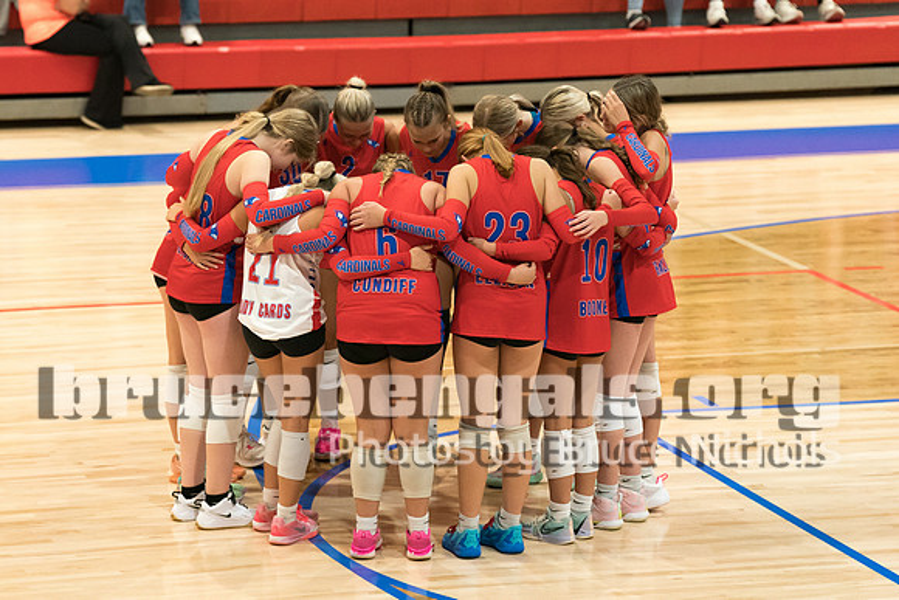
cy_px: 246
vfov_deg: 7.7
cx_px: 383
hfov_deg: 11.5
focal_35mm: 178
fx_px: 4444
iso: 5000
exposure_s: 1/1000
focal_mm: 123
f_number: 2.8
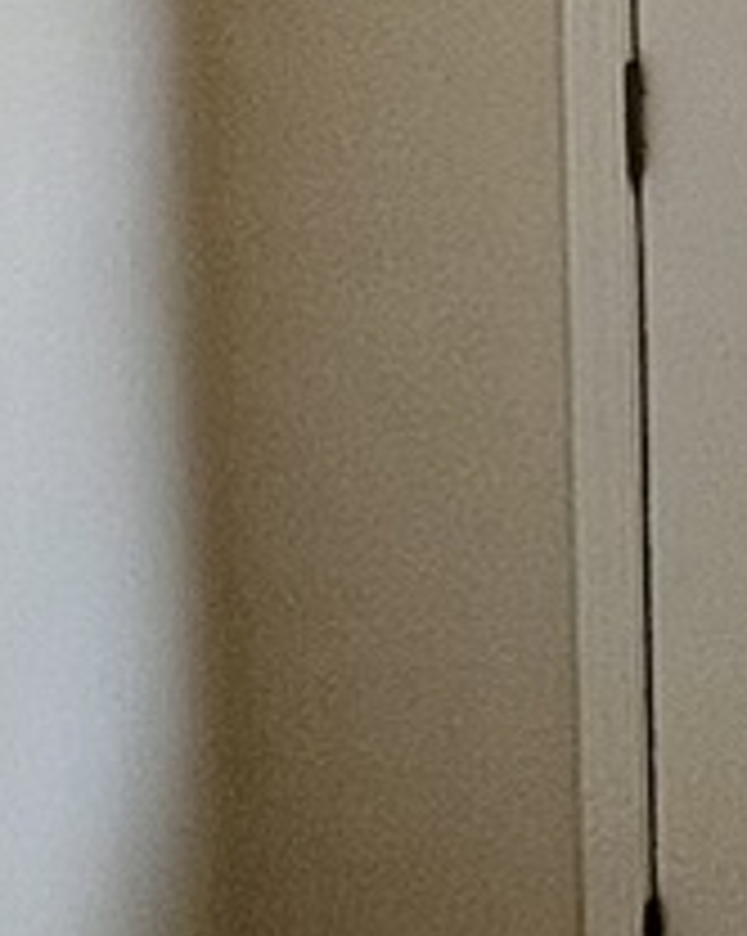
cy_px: 112
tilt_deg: -7.3
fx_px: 3460
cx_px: 1382
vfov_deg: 15.3
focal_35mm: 125
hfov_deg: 11.4
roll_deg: +0.1
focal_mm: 1.57
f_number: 1.8
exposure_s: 1/120
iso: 200
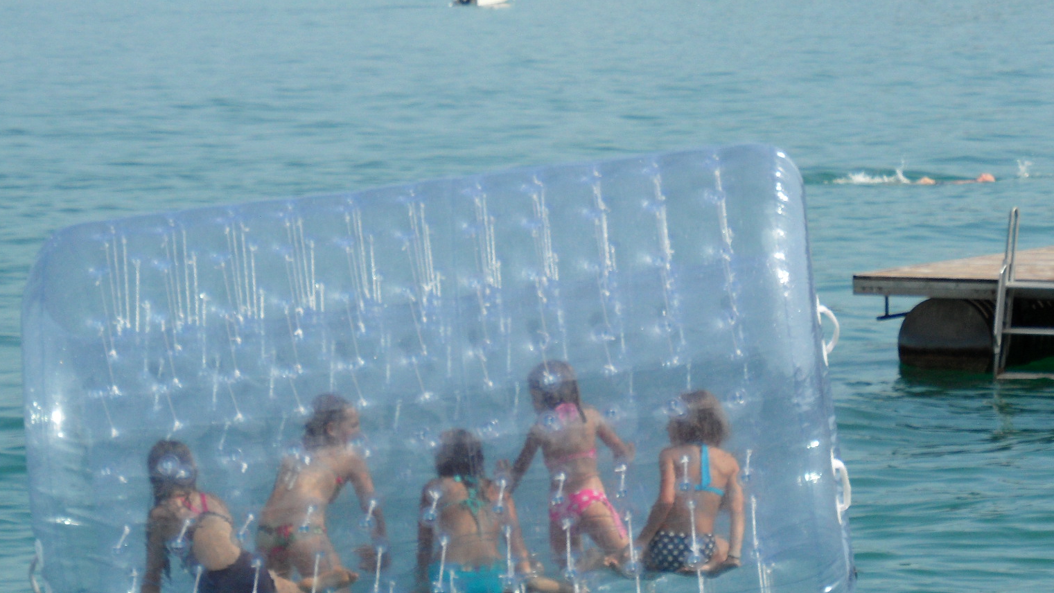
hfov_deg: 9.8
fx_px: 6149
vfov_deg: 5.5
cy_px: 364
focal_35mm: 220
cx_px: 544
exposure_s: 1/750
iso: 80
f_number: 4.4
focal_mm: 24.6
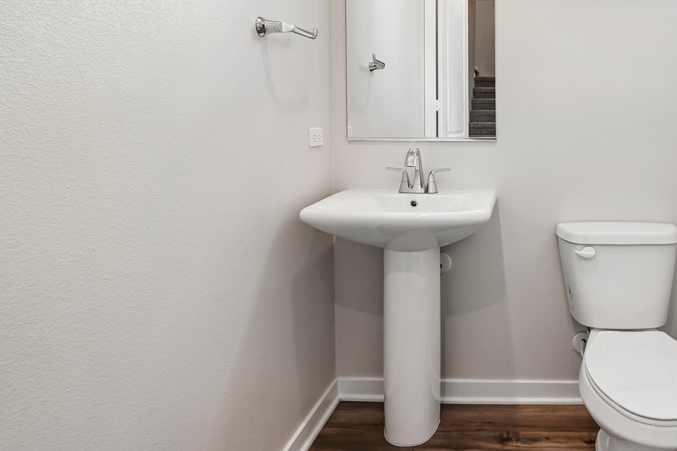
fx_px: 451
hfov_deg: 67.2
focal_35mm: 24
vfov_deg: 50.7
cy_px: 108
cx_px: 536
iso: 320
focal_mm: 12
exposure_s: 1/30
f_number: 7.1
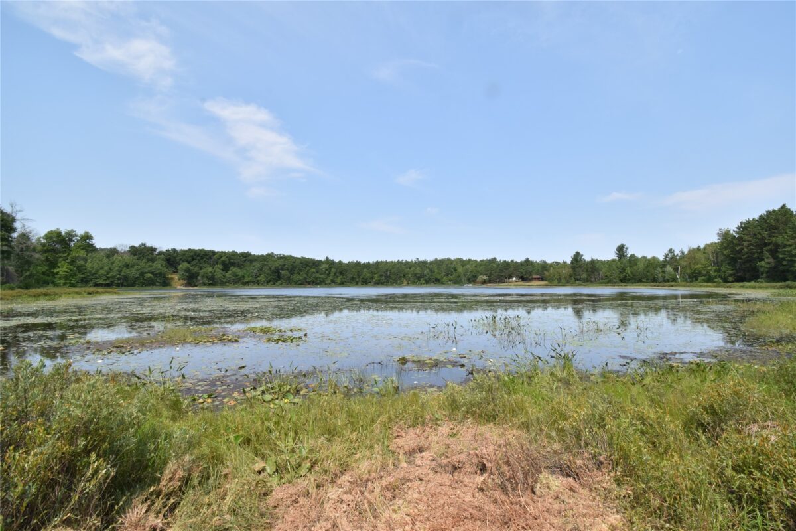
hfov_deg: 100.4
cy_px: 266
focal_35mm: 15
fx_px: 332
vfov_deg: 77.3
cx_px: 398
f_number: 16
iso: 320
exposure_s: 1/200
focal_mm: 10
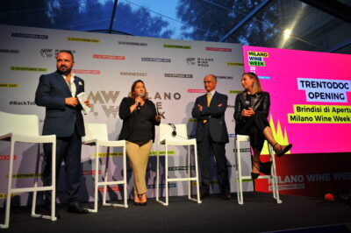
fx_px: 312
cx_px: 176
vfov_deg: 41.0
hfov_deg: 58.8
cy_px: 116
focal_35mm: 32
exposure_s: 1/400
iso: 640
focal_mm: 32
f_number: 2.8
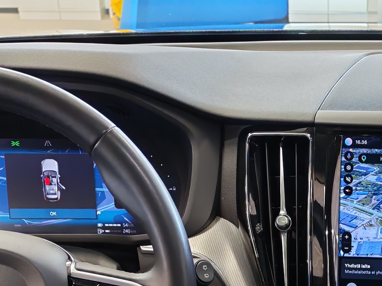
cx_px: 366
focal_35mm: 93
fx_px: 1026
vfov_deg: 14.8
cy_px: 428
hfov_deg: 20.5
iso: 709
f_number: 1.9
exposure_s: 1/50
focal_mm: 6.12
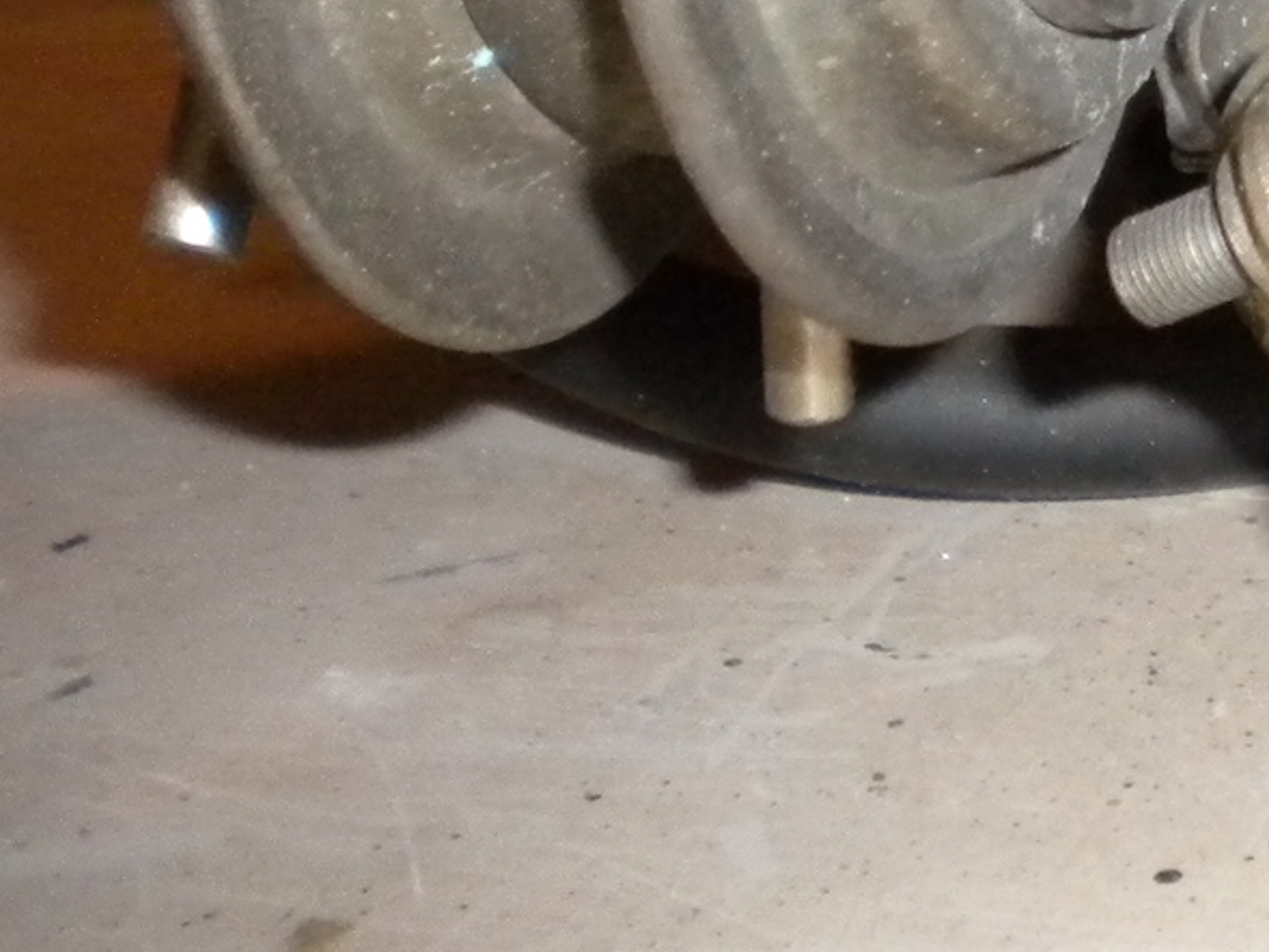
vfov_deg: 12.5
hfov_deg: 16.0
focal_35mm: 114
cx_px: 1829
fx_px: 4180
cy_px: -401
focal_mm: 6.3
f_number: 3.1
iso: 400
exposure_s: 1/30
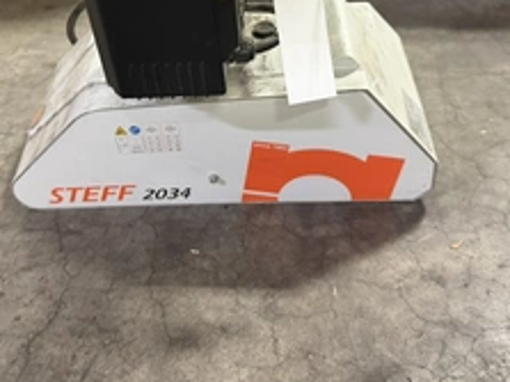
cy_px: 46
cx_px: 201
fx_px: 633
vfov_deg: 32.1
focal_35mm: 43
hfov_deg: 43.6
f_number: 1.78
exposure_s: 1/40
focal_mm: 6.76
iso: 640
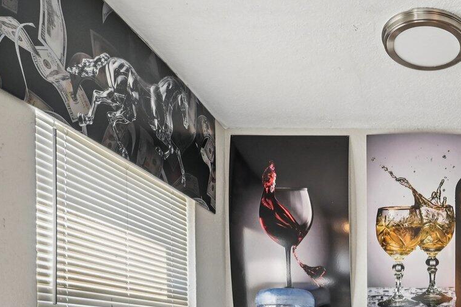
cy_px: 357
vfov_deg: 30.4
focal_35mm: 38
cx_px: 447
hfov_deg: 44.2
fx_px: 486
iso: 2500
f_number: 8
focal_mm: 14
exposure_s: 1/160
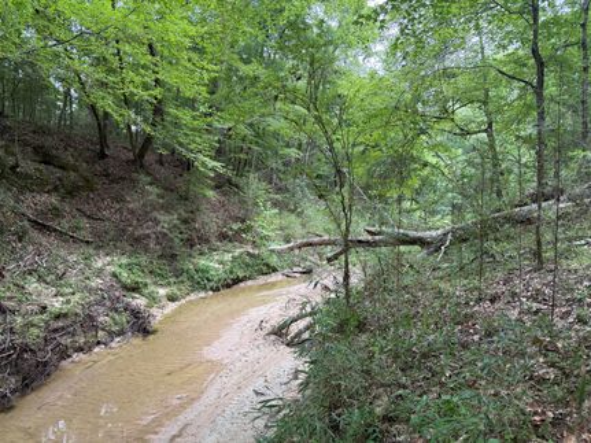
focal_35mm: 24
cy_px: 222
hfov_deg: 71.6
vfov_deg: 56.8
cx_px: 296
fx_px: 410
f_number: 1.78
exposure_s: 1/121
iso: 160
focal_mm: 6.76
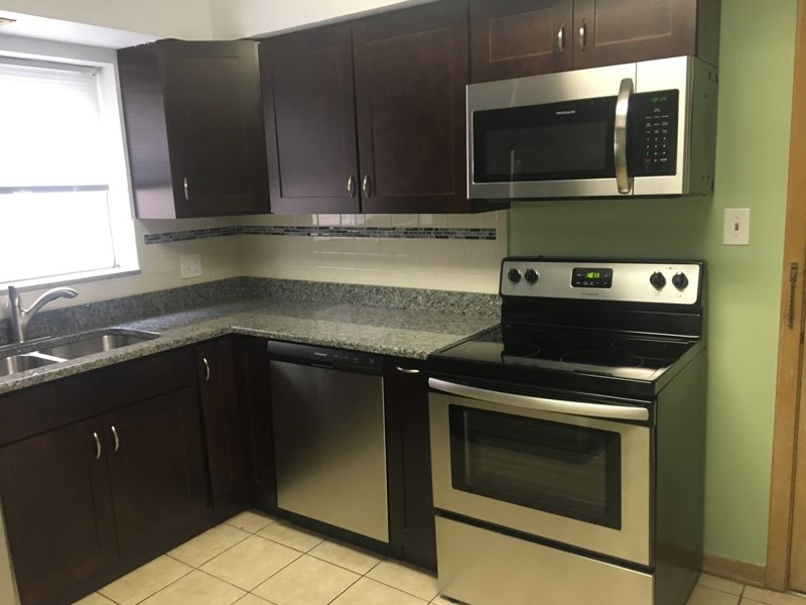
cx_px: 403
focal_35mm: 29
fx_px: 675
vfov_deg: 48.2
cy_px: 302
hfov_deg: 61.7
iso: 160
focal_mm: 4.15
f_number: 2.2
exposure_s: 1/30
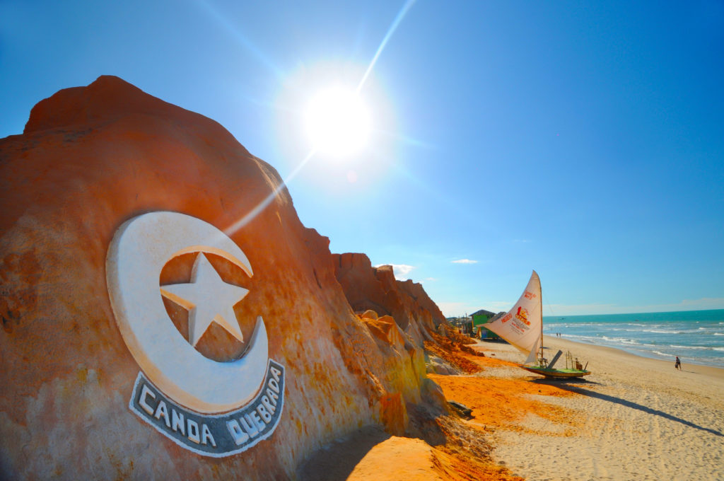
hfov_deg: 100.5
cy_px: 240
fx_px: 301
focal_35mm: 15
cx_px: 362
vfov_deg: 77.2
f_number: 5
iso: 200
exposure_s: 1/640
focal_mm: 10
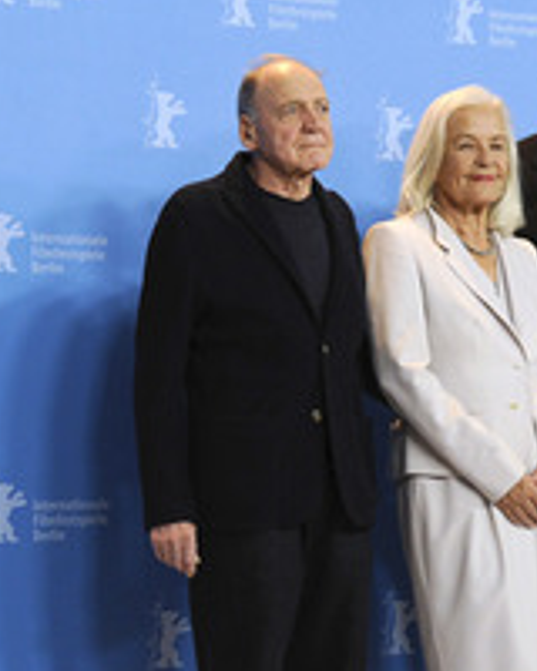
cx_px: 460
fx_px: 1470
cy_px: 463
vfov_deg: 25.5
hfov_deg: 20.4
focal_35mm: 74
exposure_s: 1/160
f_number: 4
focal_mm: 35
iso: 1600
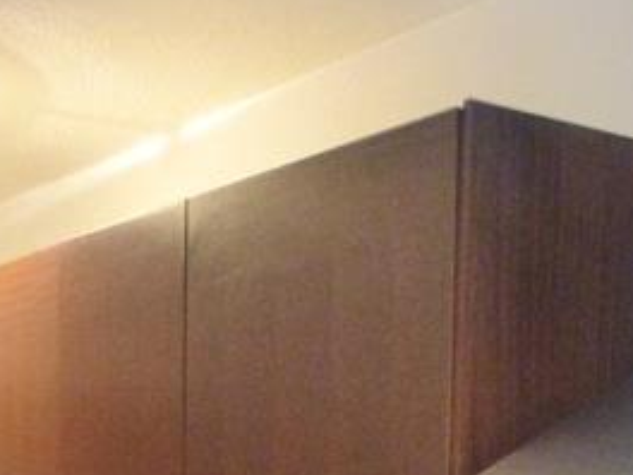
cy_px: 820
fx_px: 1701
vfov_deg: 14.3
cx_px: 324
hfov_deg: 21.1
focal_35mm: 93
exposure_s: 1/25
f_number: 3.3
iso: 1600
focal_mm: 4.3
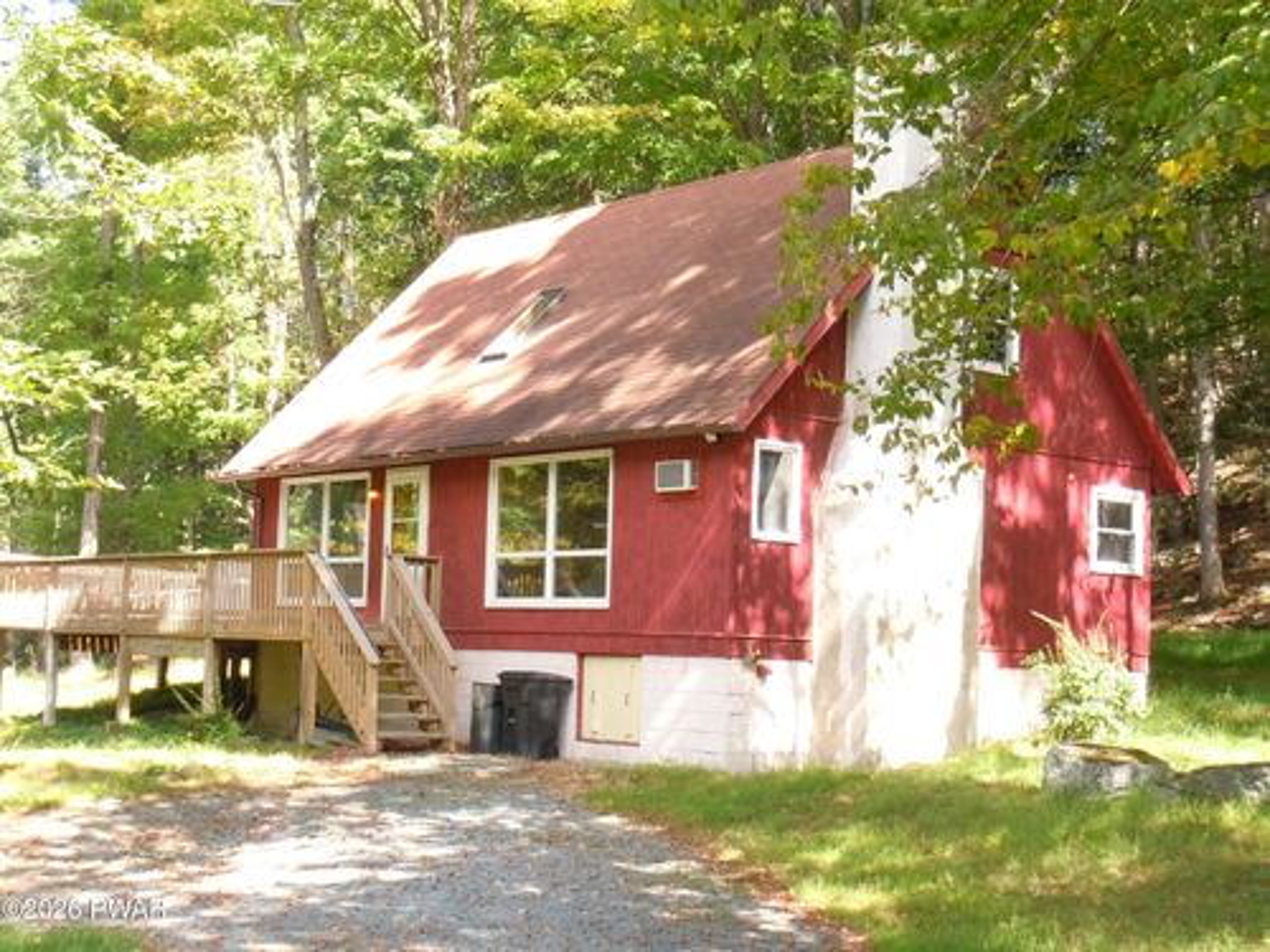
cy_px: 476
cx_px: 635
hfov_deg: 35.5
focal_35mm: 54
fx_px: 1981
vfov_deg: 27.0
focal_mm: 9.6
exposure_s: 1/80
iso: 250
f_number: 4.9
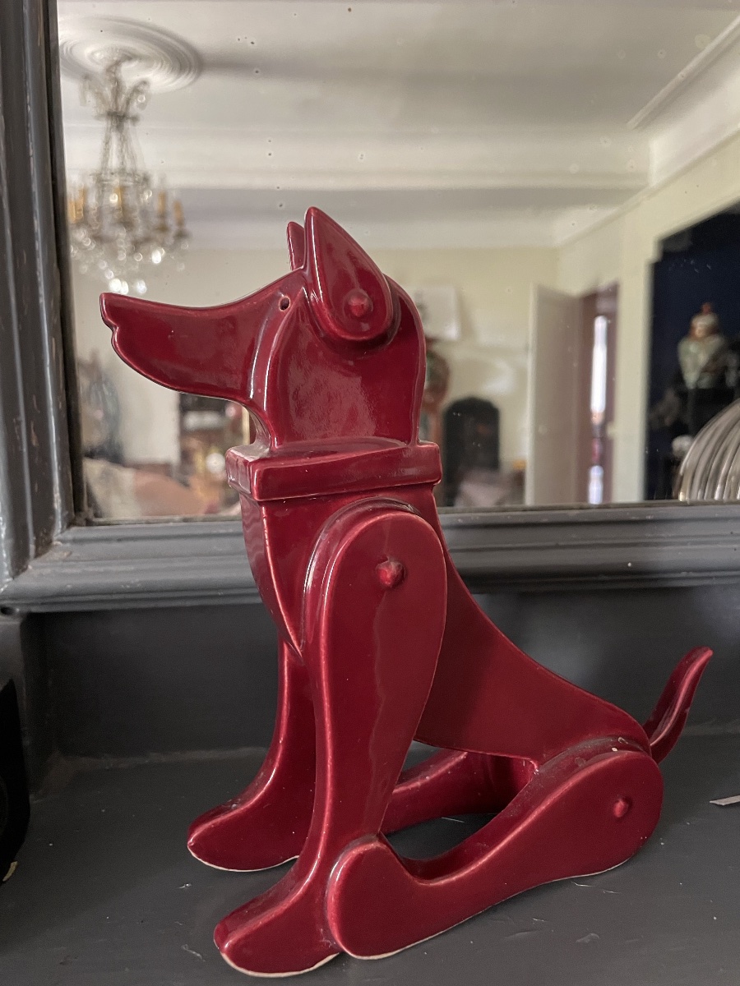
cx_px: 370
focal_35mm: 26
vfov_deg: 67.3
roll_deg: +1.1
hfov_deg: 53.1
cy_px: 493
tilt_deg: -7.7
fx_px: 741
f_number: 1.6
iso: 640
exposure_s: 1/33
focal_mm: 4.2
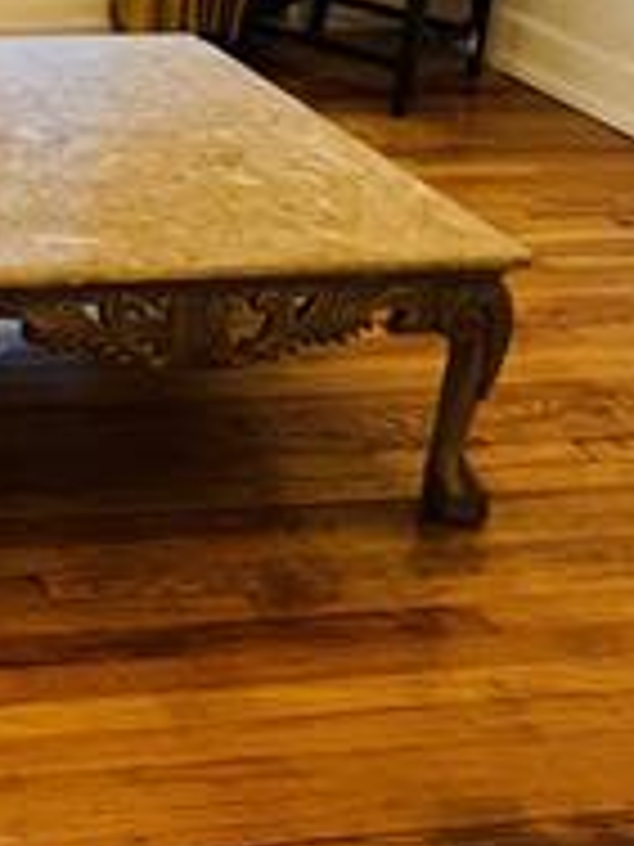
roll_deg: +0.6
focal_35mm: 53
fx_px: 1294
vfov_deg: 31.7
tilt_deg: -12.3
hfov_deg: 21.4
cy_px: -104
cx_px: -405
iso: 125
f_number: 1.8
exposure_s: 1/60
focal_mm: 1.57
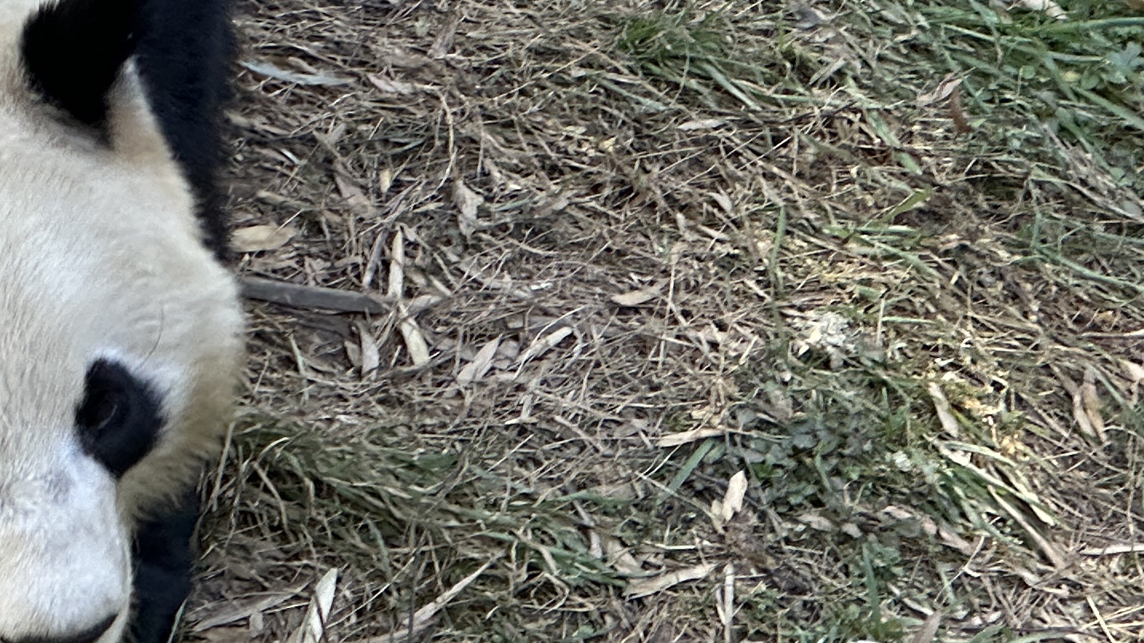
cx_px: -50
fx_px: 7159
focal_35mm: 236
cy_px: -196
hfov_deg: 9.1
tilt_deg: -30.0
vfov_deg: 5.1
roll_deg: +5.6
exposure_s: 1/99
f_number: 2.8
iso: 80
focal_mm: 9
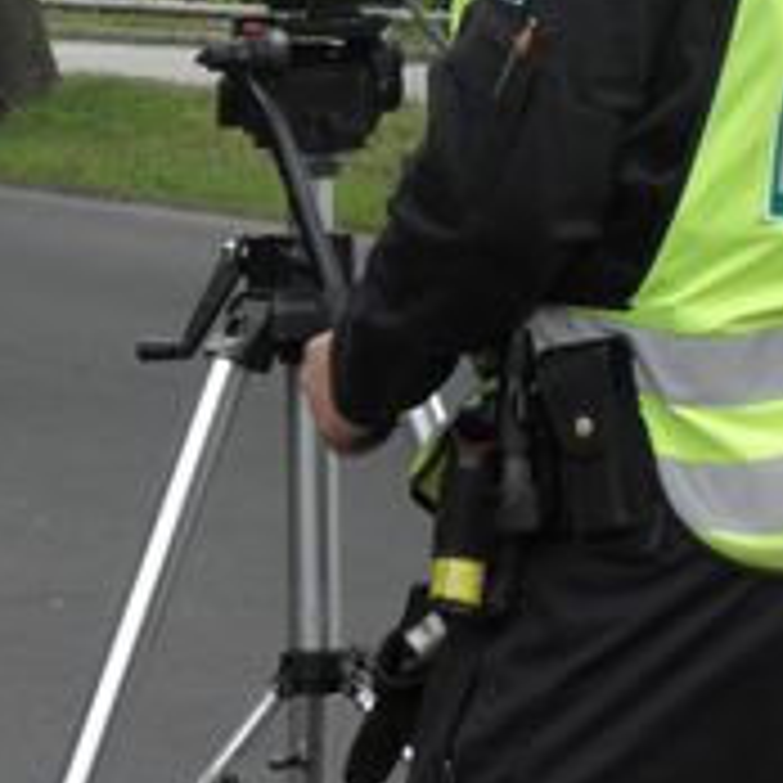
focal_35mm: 251
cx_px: 135
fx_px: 6423
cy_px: 184
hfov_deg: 7.0
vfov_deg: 7.0
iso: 64
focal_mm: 13.82
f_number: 3.9
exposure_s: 1/125
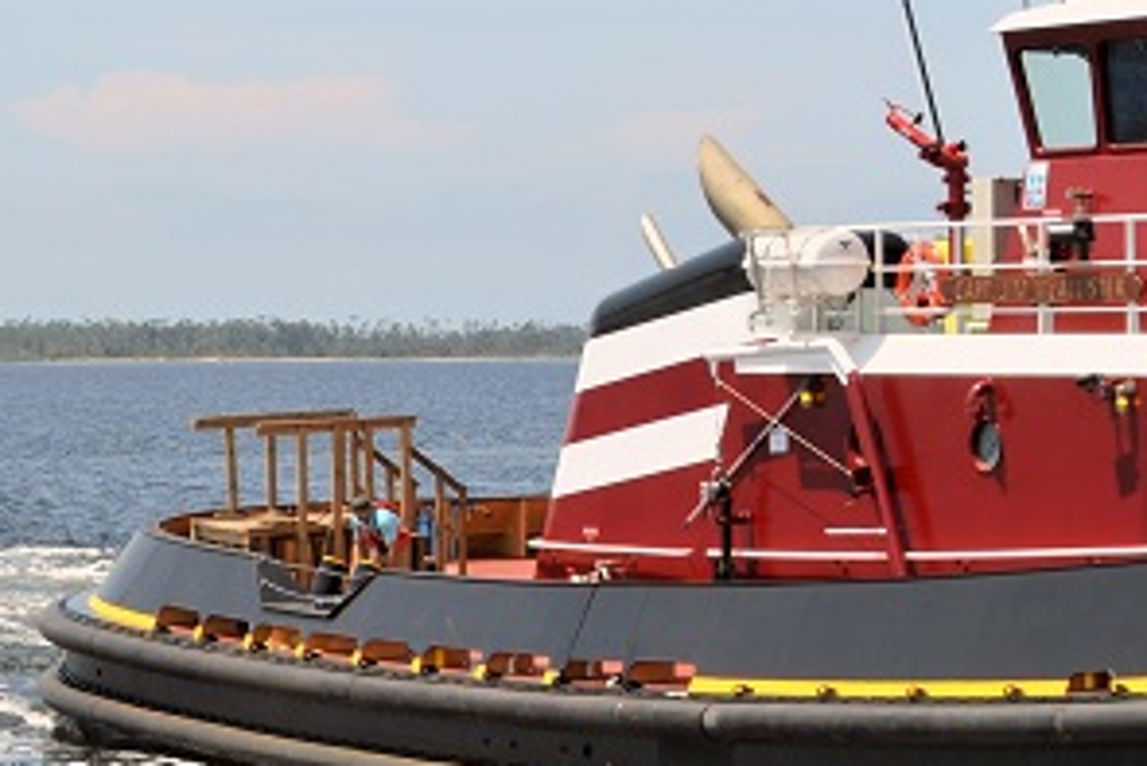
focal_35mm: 132
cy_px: 93
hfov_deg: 15.1
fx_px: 4208
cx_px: 1306
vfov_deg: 10.4
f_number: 8
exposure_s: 1/320
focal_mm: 26
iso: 100
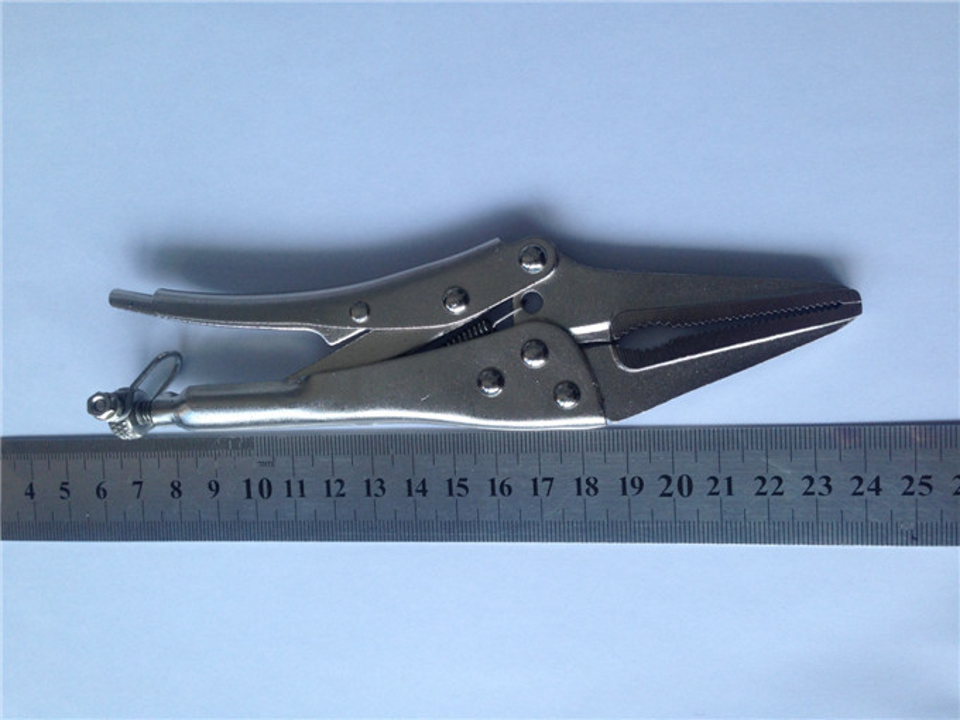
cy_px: 360
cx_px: 480
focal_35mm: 33
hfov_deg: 55.4
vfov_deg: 42.9
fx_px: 915
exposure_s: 1/120
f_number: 2.4
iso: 64
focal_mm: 4.12
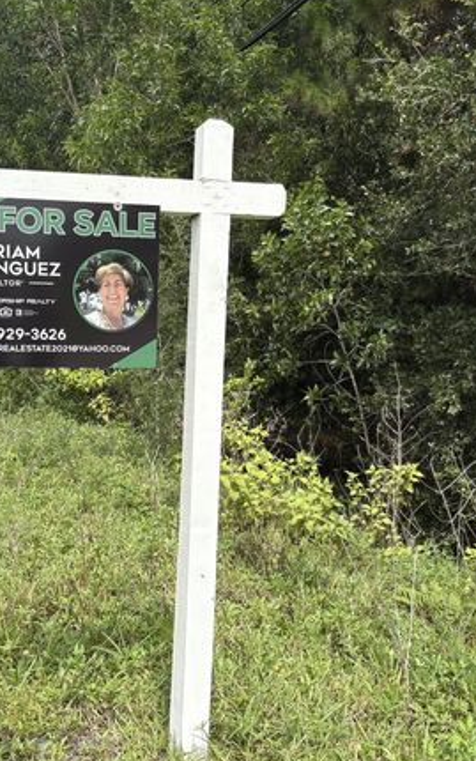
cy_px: 372
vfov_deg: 48.2
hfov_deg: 31.0
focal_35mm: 41
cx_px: 159
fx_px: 850
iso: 50
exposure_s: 1/2075
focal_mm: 5.96
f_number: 1.6
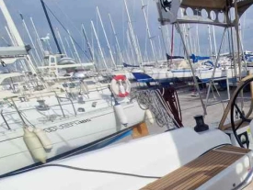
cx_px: 246
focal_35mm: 26
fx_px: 190
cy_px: 169
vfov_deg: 47.9
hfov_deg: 54.5
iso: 50
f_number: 2.2
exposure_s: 1/2832
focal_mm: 2.2
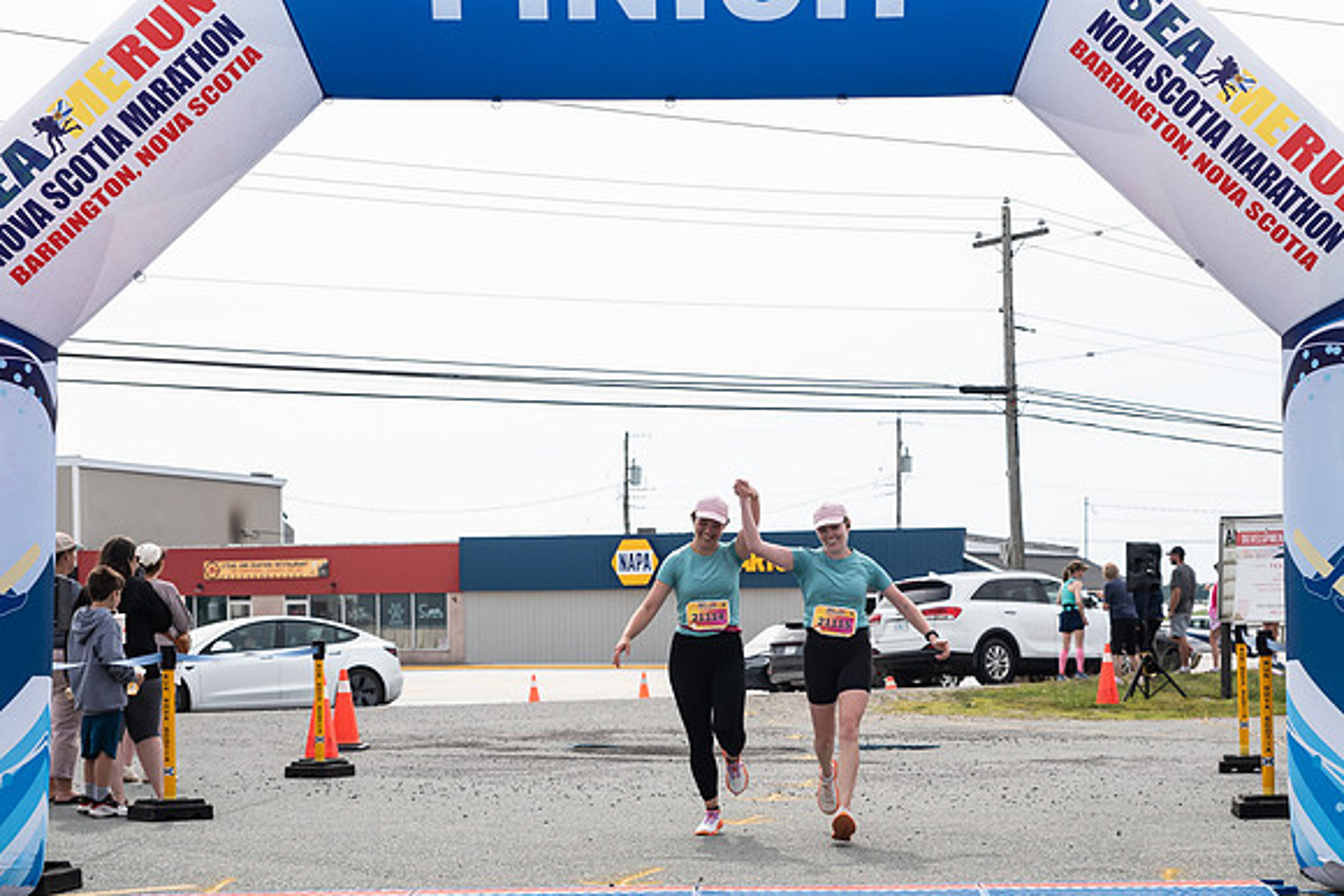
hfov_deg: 27.8
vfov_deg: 18.7
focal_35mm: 73
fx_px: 2708
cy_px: 600
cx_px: 783
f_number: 4
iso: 800
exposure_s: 1/3200
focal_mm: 52
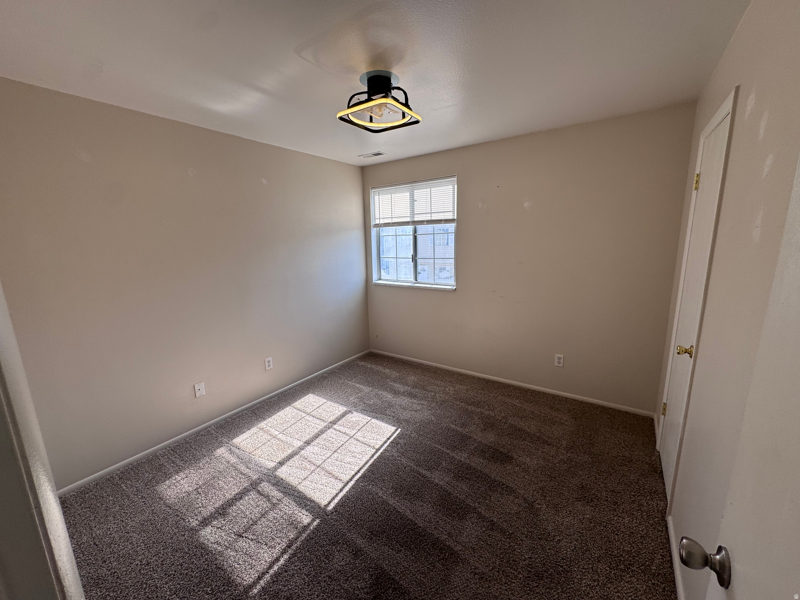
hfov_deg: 102.1
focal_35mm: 14
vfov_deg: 85.7
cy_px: 300
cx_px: 400
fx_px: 324
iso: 40
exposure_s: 1/238
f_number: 2.2
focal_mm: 2.22
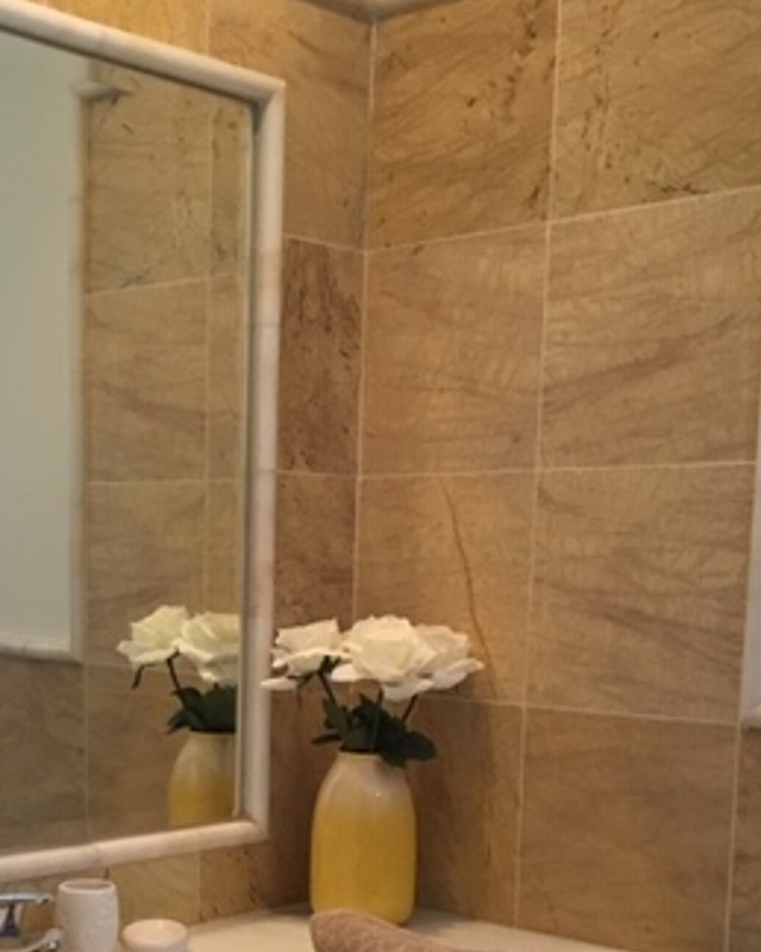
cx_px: 238
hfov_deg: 26.9
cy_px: 796
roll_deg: -1.0
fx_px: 1577
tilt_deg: -8.2
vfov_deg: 32.4
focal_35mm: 56
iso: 200
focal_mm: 4.15
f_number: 2.2
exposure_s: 1/25
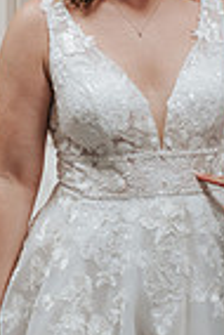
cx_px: 137
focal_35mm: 111
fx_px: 1033
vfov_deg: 18.4
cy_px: 118
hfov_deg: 12.4
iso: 400
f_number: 2.8
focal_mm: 35
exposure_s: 1/125
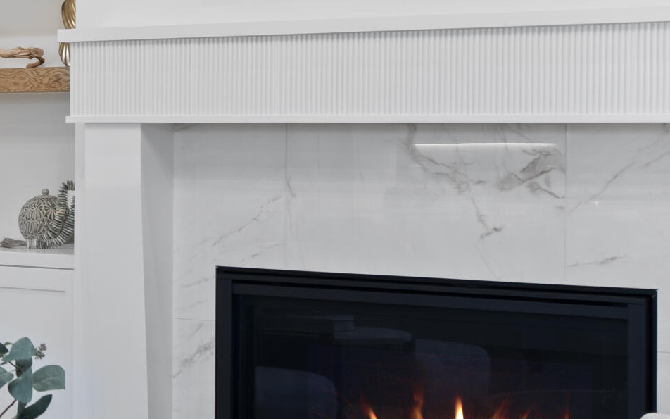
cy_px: 151
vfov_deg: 12.3
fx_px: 1936
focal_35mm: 106
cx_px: -186
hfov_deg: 18.4
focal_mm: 33
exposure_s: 1/2
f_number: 8
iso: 400
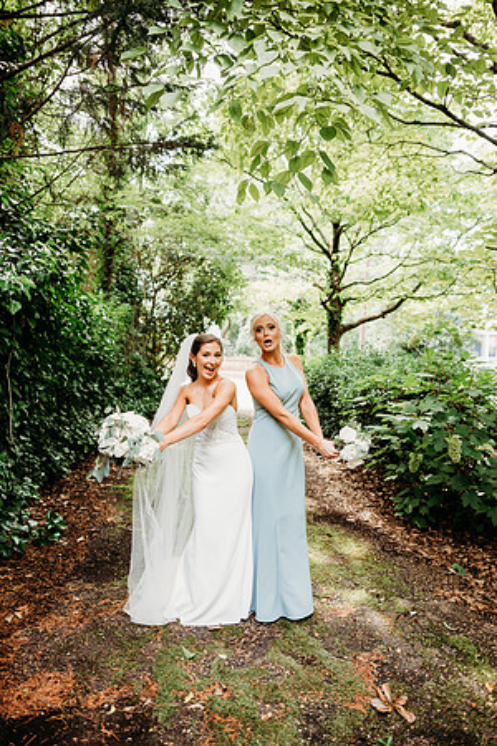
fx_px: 497
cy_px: 373
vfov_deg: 73.7
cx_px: 248
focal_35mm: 24
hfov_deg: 53.1
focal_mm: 24
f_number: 2.5
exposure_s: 1/160
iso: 160
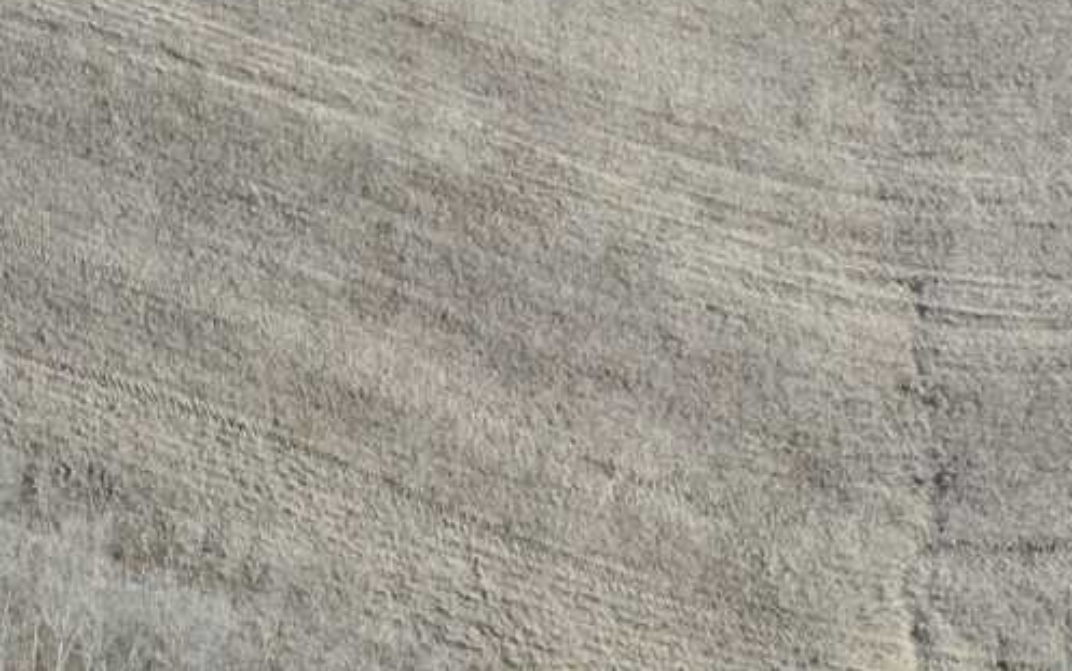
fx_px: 4296
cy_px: -1158
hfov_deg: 13.7
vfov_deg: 8.0
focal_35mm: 147
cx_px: -293
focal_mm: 10.26
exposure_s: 1/200
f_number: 5
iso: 100
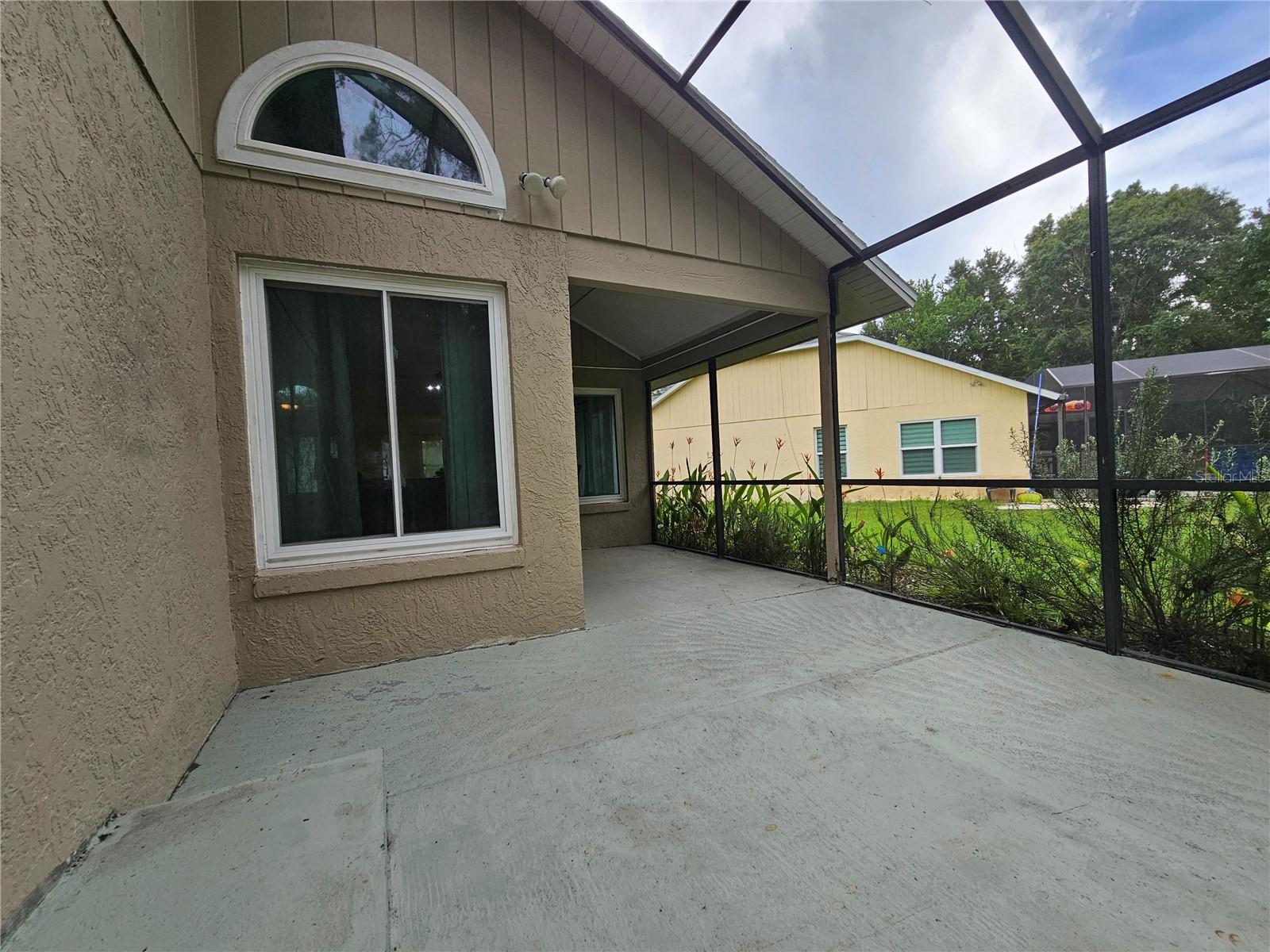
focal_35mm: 13
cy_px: 476
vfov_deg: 89.9
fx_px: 477
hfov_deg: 106.2
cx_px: 635
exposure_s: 1/447
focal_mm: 2.2
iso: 50
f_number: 2.2
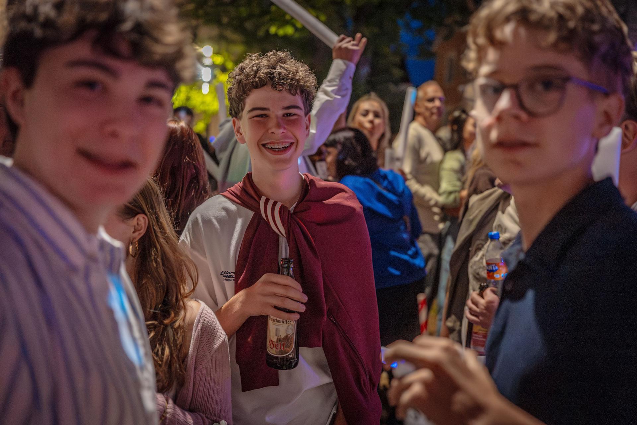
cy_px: 212
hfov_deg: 54.4
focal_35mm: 35
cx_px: 318
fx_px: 619
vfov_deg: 37.9
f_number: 2
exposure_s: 1/160
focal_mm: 35
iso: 25600
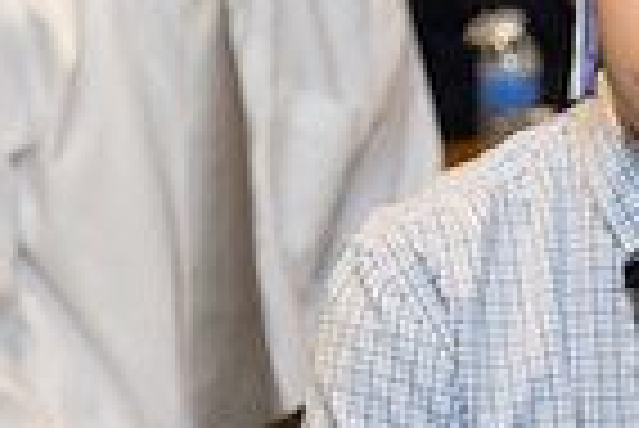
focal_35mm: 245
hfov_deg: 8.2
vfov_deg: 5.6
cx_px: 1048
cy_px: 273
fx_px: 4353
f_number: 5
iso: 1000
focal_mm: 60
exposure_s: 1/125
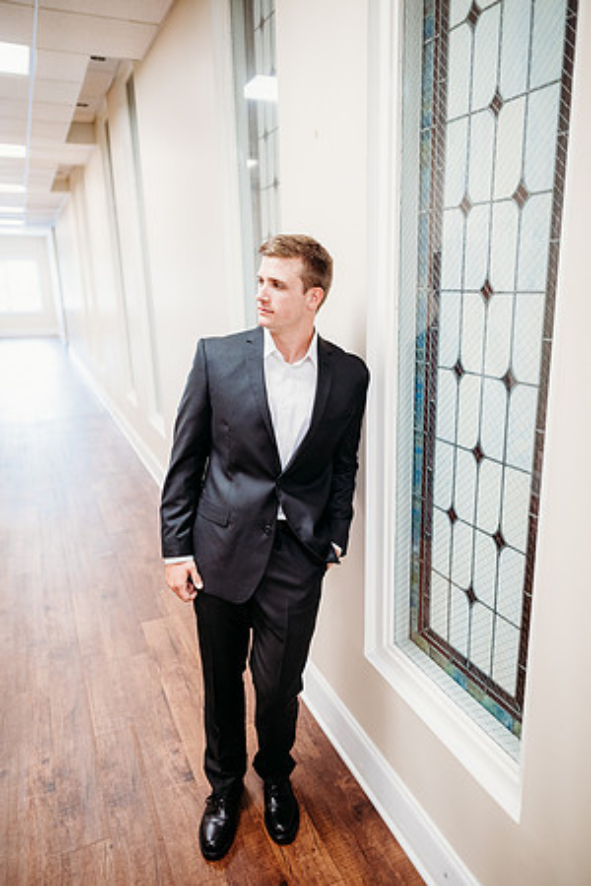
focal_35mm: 24
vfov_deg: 73.7
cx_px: 296
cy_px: 443
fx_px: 591
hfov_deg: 53.1
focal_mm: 24
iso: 640
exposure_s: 1/160
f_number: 2.5
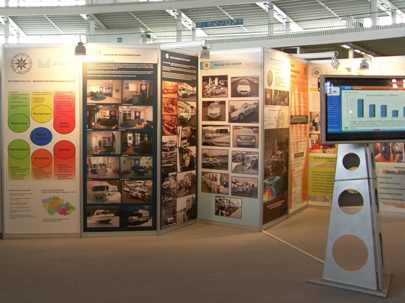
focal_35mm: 28
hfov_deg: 63.4
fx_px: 328
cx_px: 202
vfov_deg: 49.7
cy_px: 152
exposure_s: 1/30
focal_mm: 7.4
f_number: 2.2
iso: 64
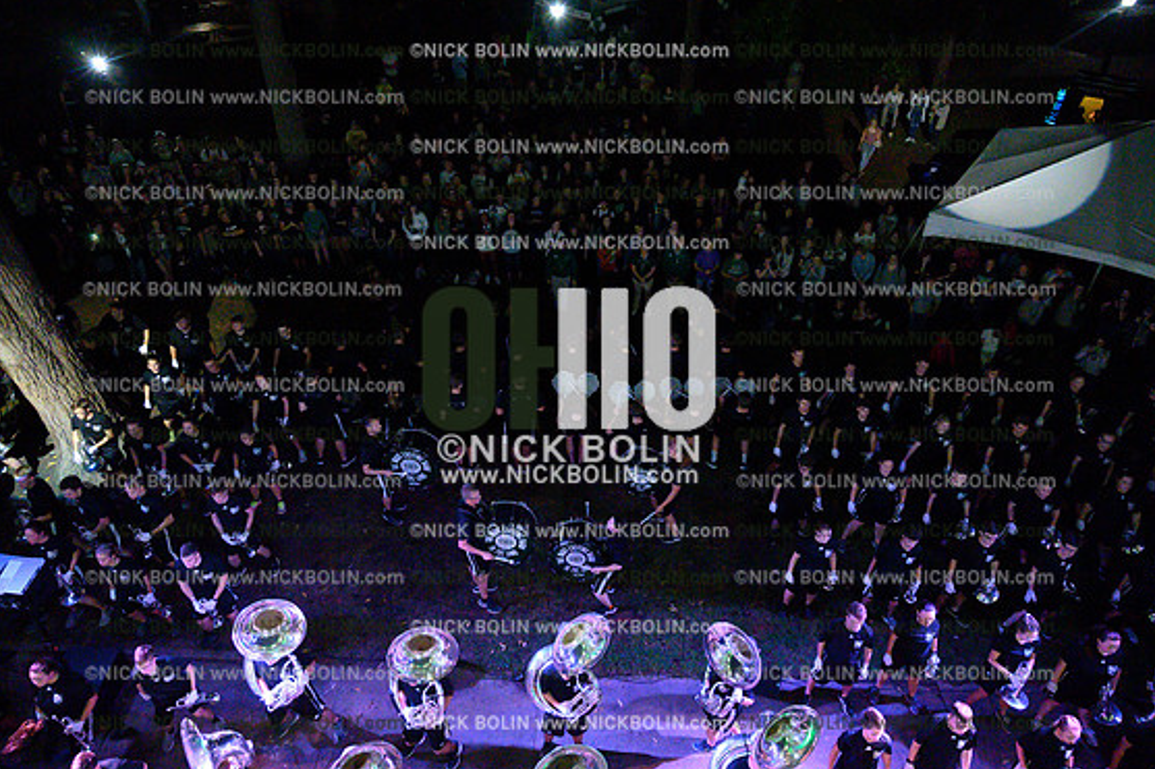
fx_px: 802
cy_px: 386
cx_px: 568
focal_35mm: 25
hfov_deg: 71.5
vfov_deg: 51.3
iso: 51200
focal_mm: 24
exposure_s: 1/500
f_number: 4
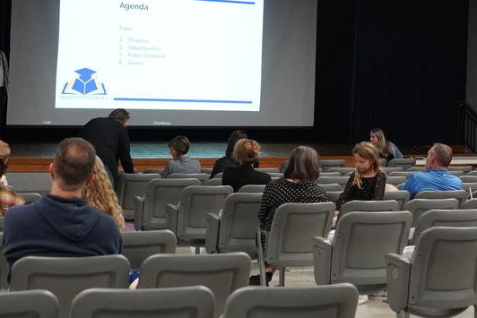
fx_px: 1033
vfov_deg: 17.3
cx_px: 254
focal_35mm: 78
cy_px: 49
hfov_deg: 26.0
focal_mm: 27
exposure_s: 1/160
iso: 2000
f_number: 2.8
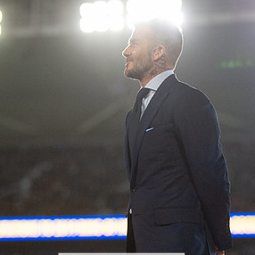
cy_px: 131
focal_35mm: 181
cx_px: 121
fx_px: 1509
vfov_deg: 9.7
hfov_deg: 9.7
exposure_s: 1/3200
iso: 3200
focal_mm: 105
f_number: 2.8
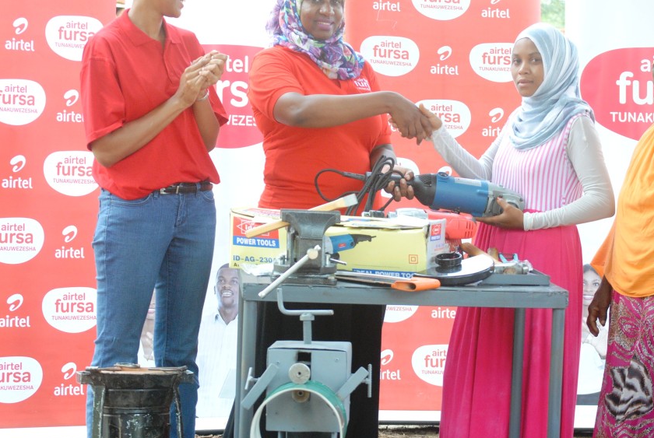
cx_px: 385
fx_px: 1831
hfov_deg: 20.2
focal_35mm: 101
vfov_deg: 13.6
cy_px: 179
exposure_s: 1/250
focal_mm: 55
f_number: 8
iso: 800
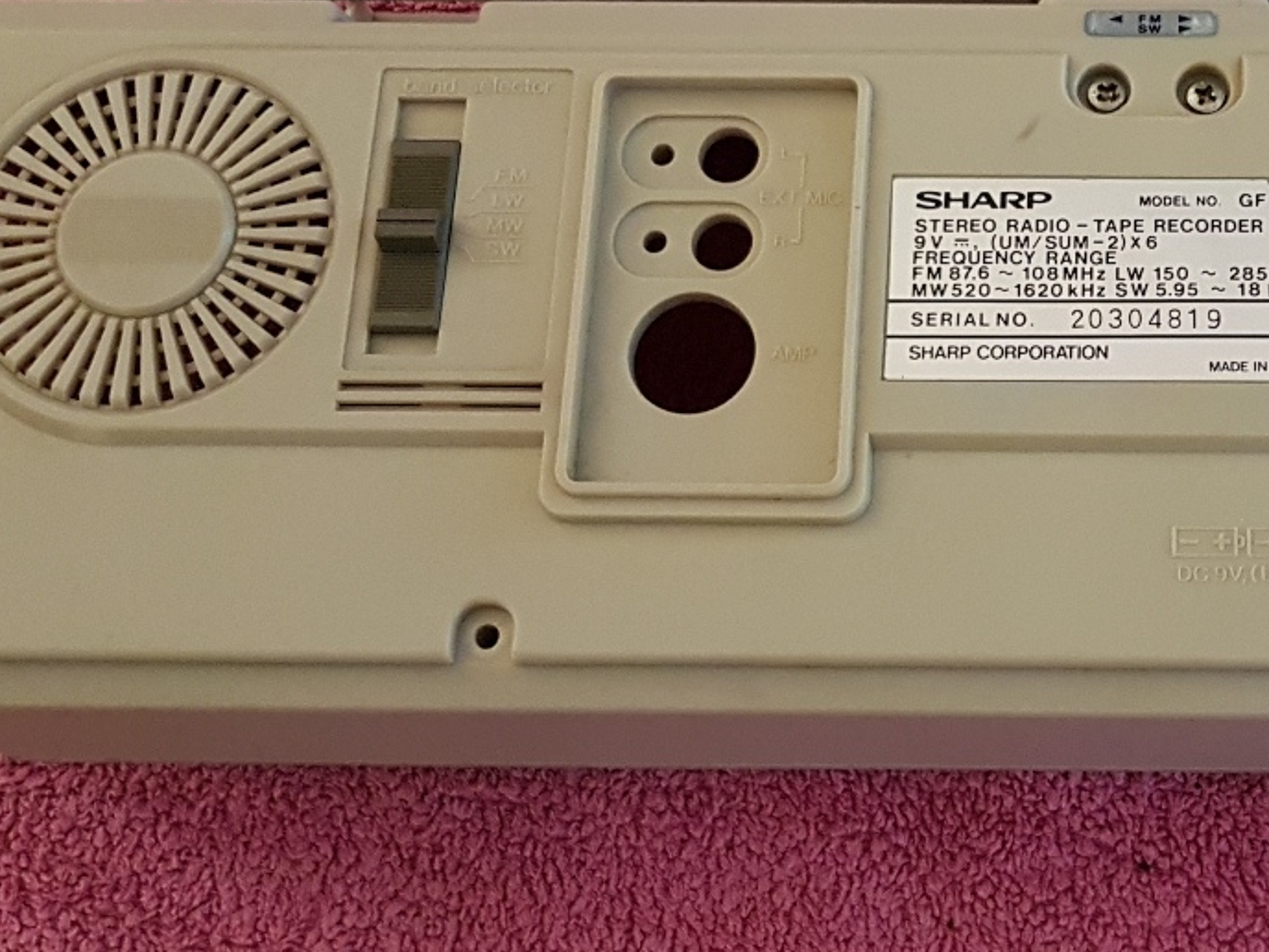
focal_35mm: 61
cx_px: 1196
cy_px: 236
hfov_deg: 30.0
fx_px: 2236
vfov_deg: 23.8
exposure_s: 1/10
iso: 250
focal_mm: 4.2
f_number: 1.7
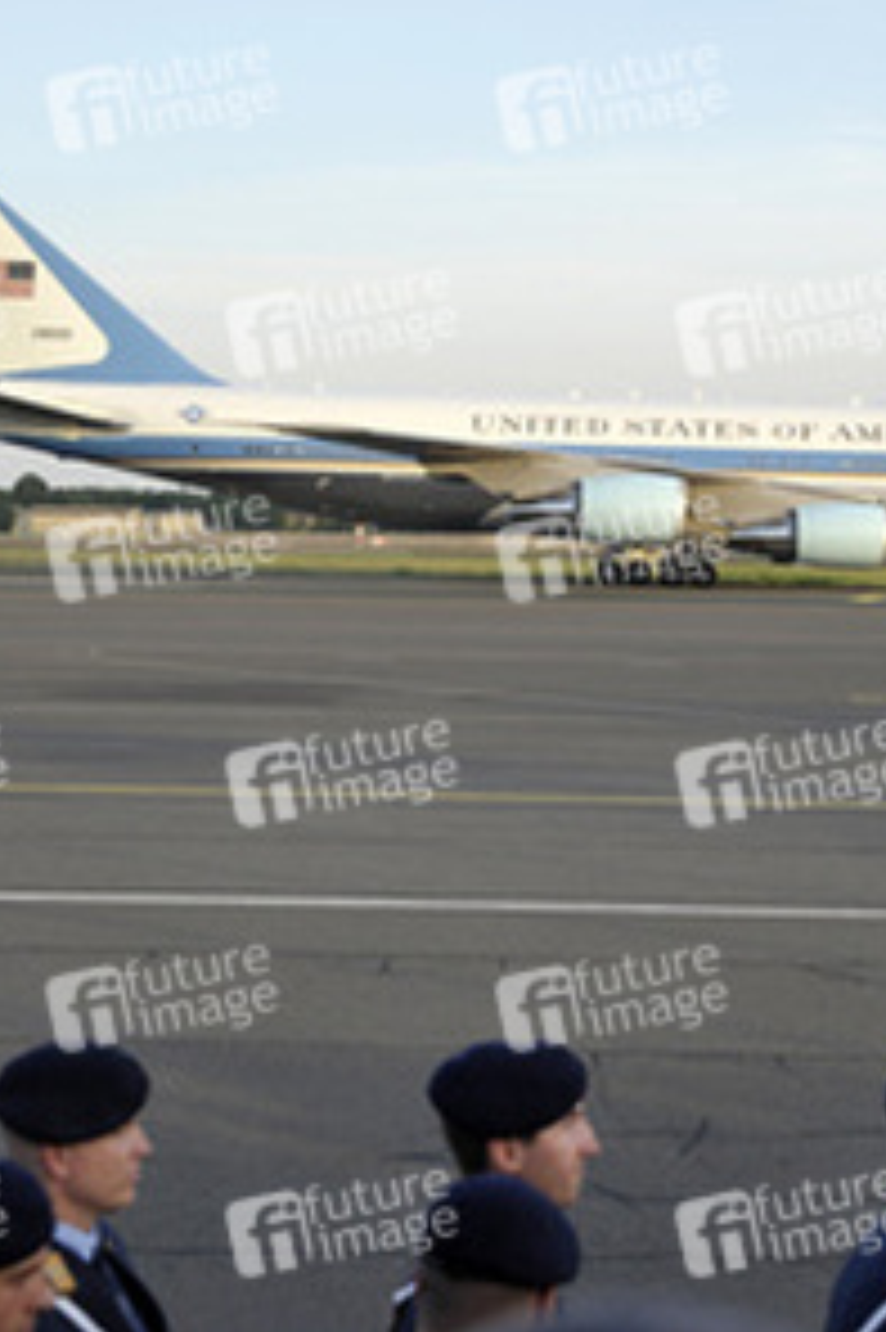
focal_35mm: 67
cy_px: 662
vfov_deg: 30.1
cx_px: 670
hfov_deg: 20.1
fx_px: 2476
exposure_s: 1/2000
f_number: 5
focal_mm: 44
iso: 1000
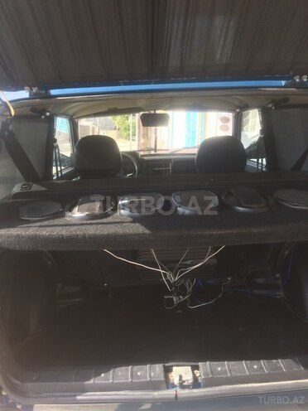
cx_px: 154
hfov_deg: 48.2
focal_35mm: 29
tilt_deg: -16.1
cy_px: 206
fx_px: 344
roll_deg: +0.1
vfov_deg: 61.7
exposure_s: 1/287
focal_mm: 4.15
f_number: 2.2
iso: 32
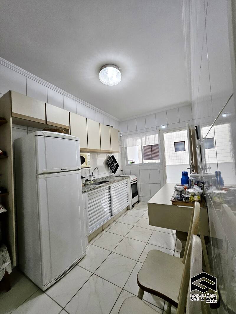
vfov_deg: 106.2
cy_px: 157
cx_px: 118
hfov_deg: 89.9
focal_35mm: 13
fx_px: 118
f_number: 2.2
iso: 200
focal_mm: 1.7
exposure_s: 1/60
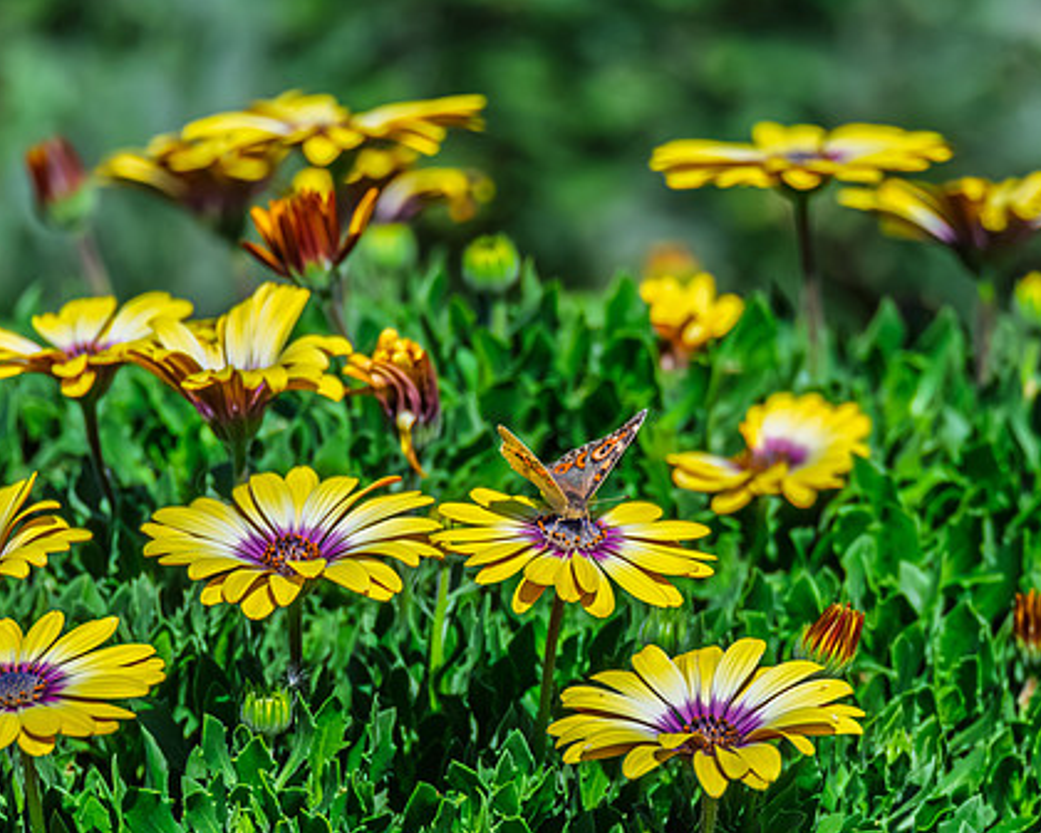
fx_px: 31611
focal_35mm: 1026
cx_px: 587
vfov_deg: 1.5
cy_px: 485
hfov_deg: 1.9
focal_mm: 600
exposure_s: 1/3200
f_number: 6.3
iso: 800
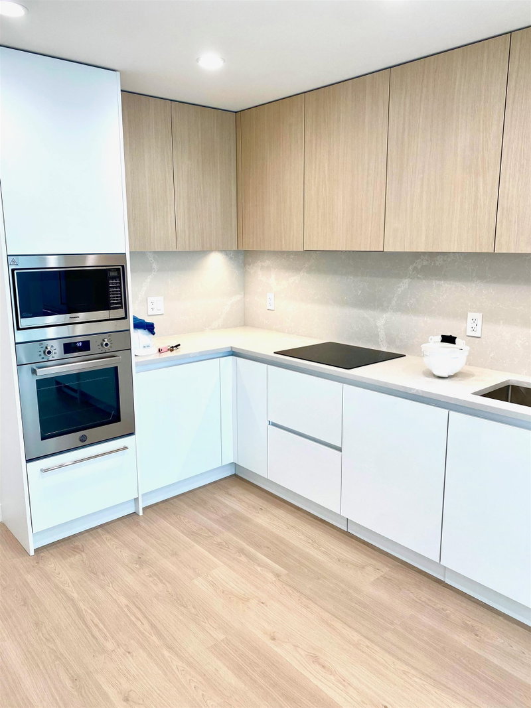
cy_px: 354
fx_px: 532
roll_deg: +1.2
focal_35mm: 26
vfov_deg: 67.3
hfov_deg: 53.1
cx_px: 266
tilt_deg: -10.1
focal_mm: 4.25
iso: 64
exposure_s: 1/120
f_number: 1.8
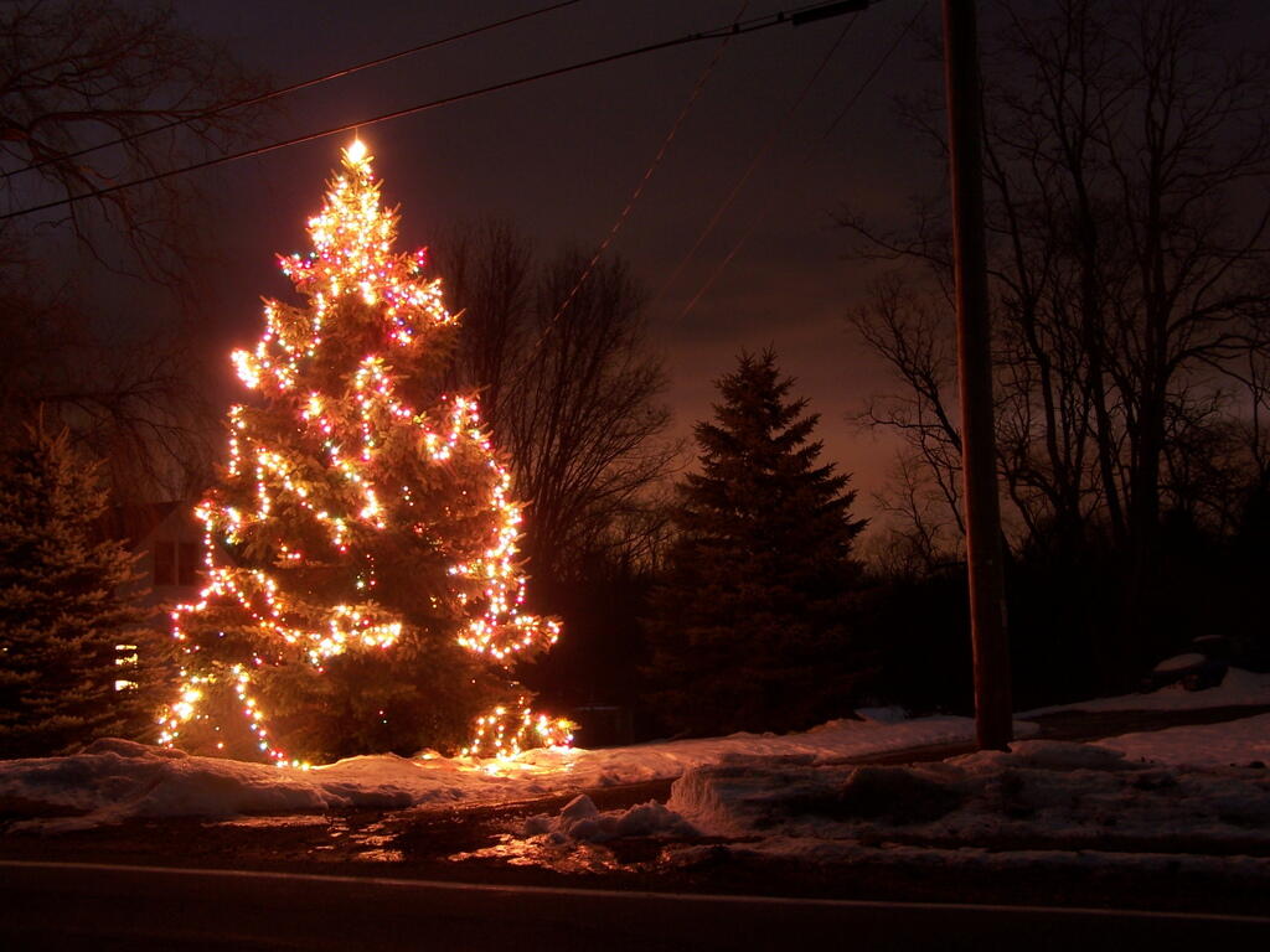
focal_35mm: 40
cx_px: 635
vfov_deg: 36.0
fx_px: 1468
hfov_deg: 46.8
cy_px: 476
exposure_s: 16
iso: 80
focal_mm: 6.7
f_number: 2.8
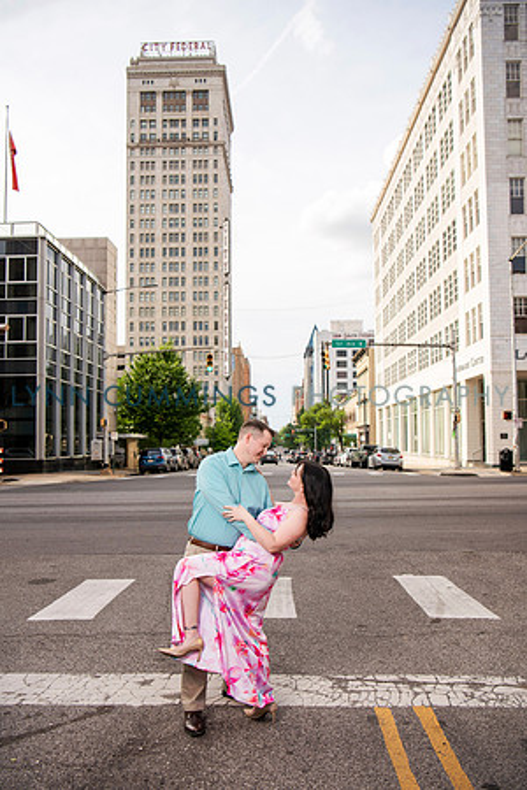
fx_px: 637
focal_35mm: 29
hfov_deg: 45.0
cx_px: 264
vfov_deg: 63.7
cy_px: 395
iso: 200
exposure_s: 1/1250
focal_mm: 29
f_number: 4
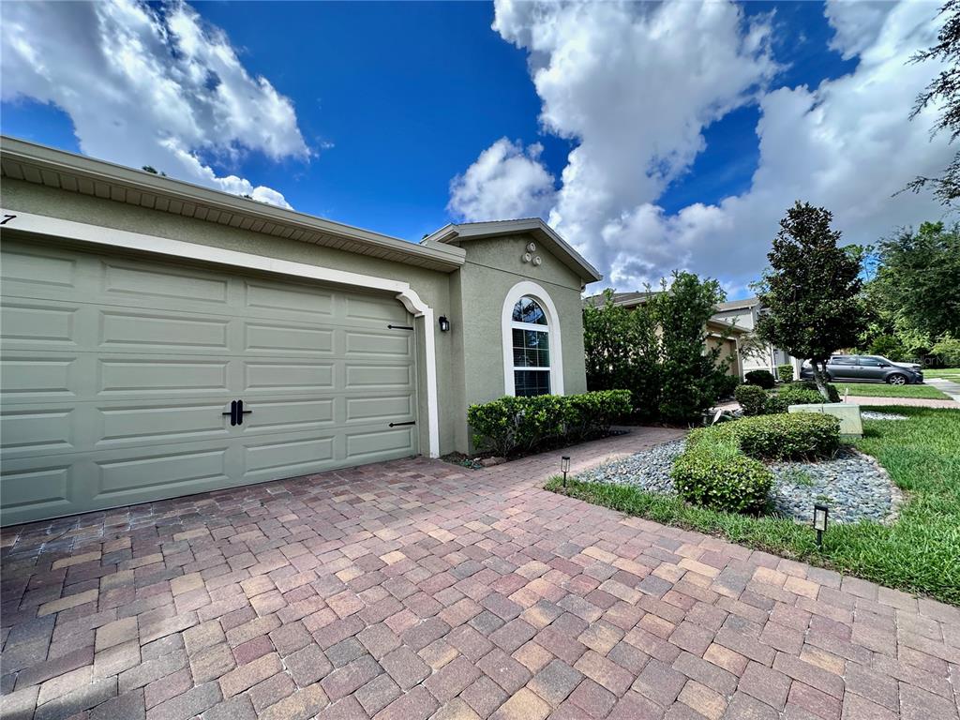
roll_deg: +2.2
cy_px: 360
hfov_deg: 102.1
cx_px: 480
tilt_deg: +5.2
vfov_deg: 85.7
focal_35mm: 14
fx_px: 388
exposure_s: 1/698
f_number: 2.2
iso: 40
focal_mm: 2.22
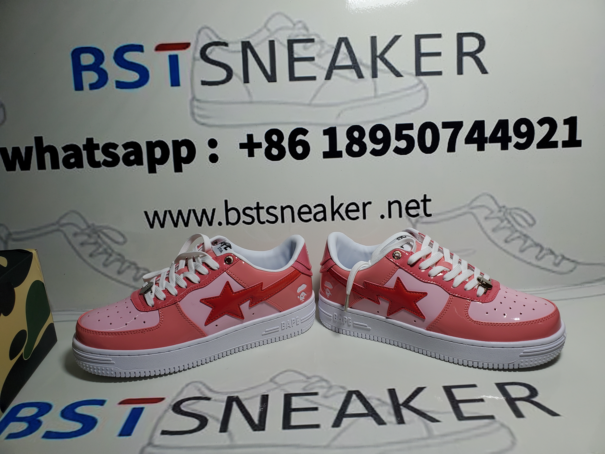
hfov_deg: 67.3
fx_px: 454
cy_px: 227
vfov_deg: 53.1
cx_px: 302
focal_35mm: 26
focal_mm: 4.3
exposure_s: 1/467
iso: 50
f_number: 2.4
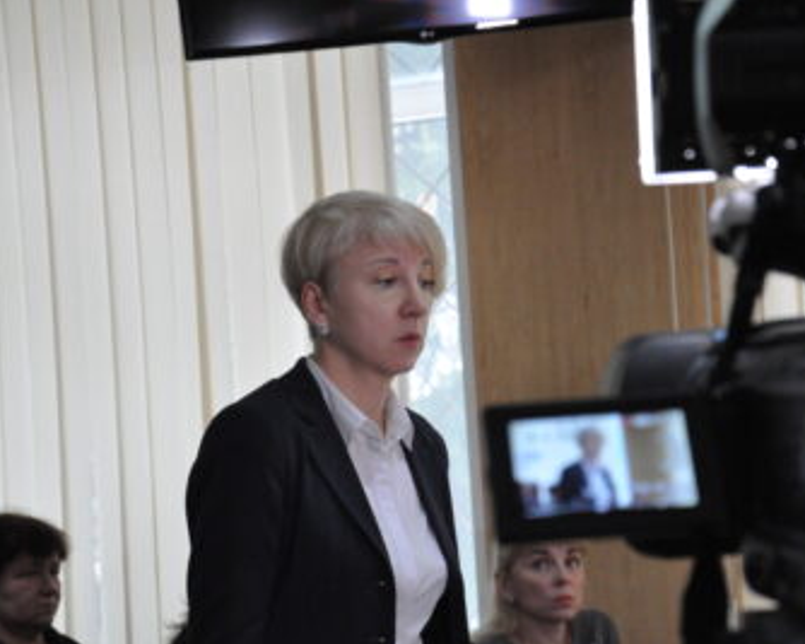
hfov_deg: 21.5
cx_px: 445
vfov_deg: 17.3
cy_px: 321
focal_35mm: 89
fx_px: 2120
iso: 3200
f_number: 5
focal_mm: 52
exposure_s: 1/100
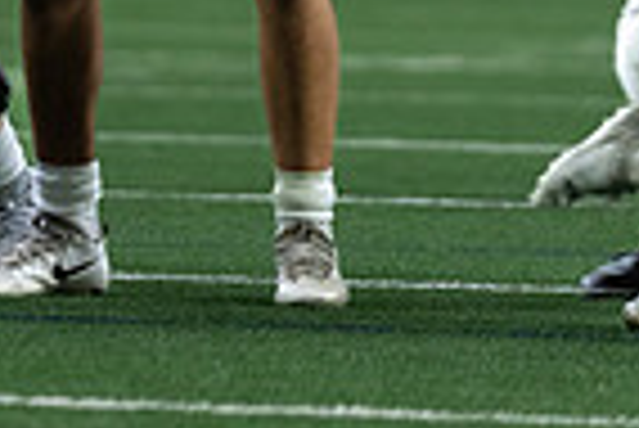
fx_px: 14552
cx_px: 76
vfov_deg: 1.7
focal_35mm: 819
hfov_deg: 2.5
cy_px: -376
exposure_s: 1/800
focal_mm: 200
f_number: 2.8
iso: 1600
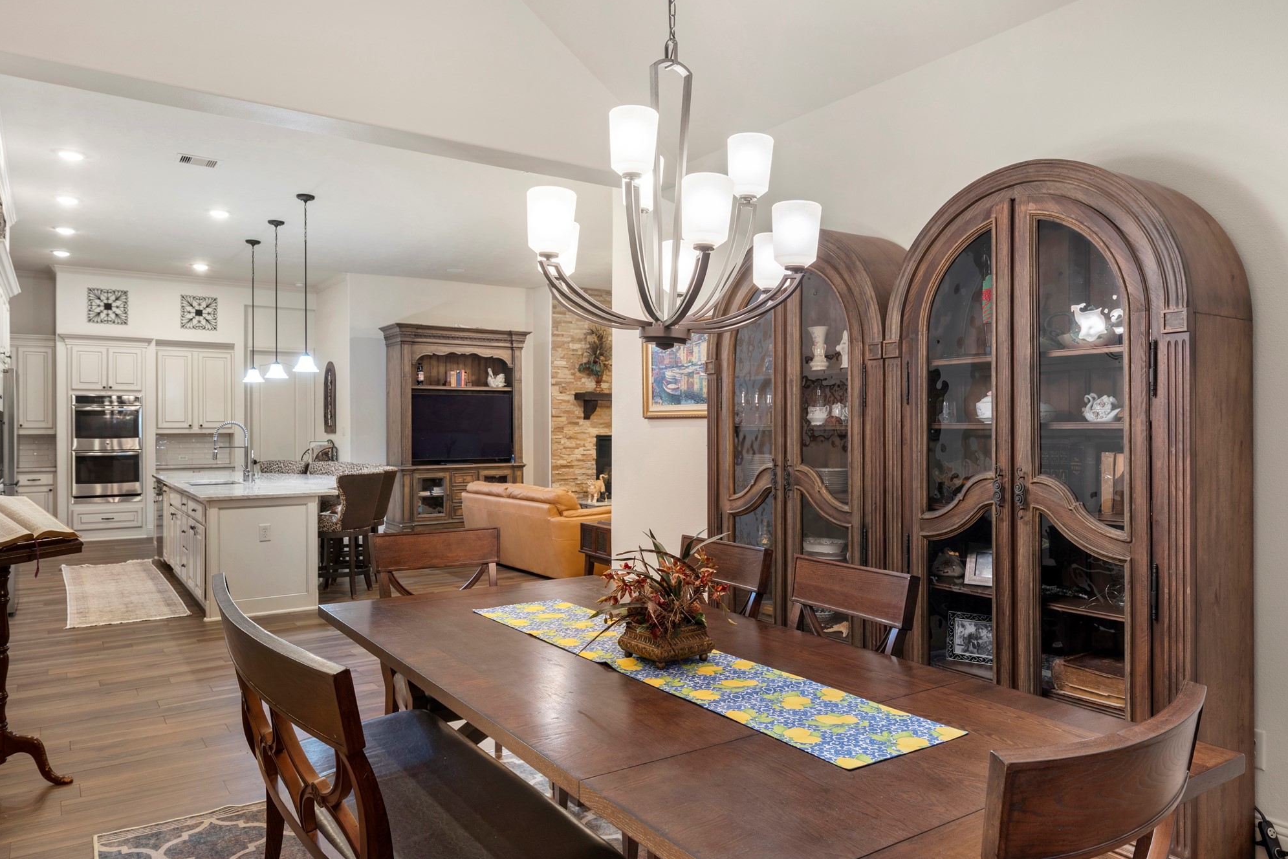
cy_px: 421
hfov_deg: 73.7
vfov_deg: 53.1
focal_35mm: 24
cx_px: 637
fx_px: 859
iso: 200
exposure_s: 1/1.25
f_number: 8
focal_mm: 22
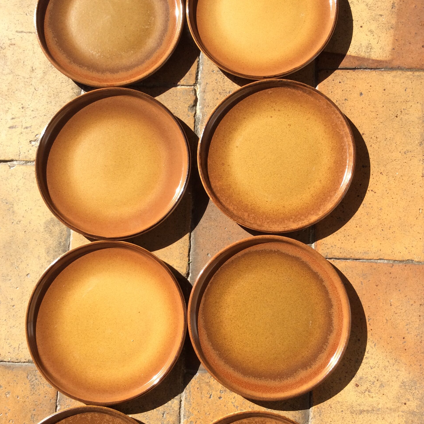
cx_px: 211
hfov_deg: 43.9
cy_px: 223
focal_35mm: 38
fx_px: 527
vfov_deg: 43.8
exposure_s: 1/867
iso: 32
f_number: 2.4
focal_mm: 3.3
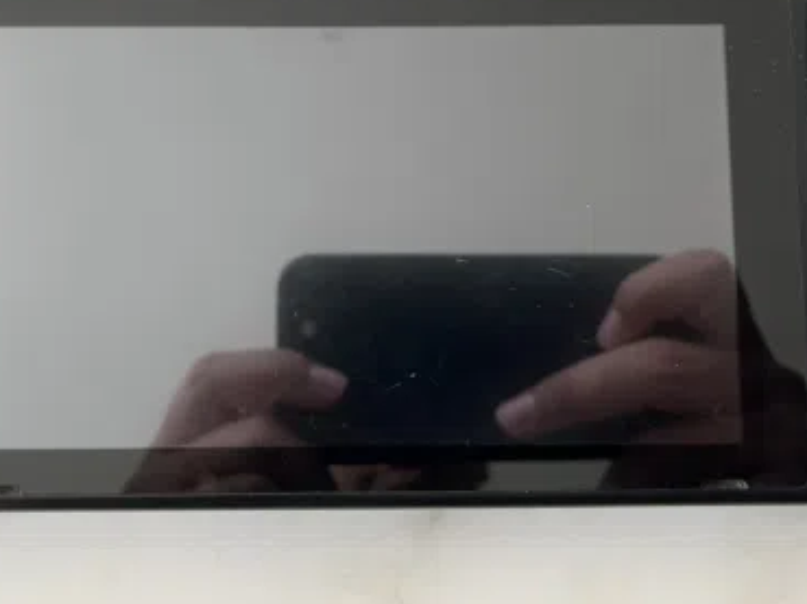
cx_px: 351
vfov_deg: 31.9
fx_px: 1048
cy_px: 212
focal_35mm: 45
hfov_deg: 42.0
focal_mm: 5.1
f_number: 1.6
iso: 125
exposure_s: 1/121
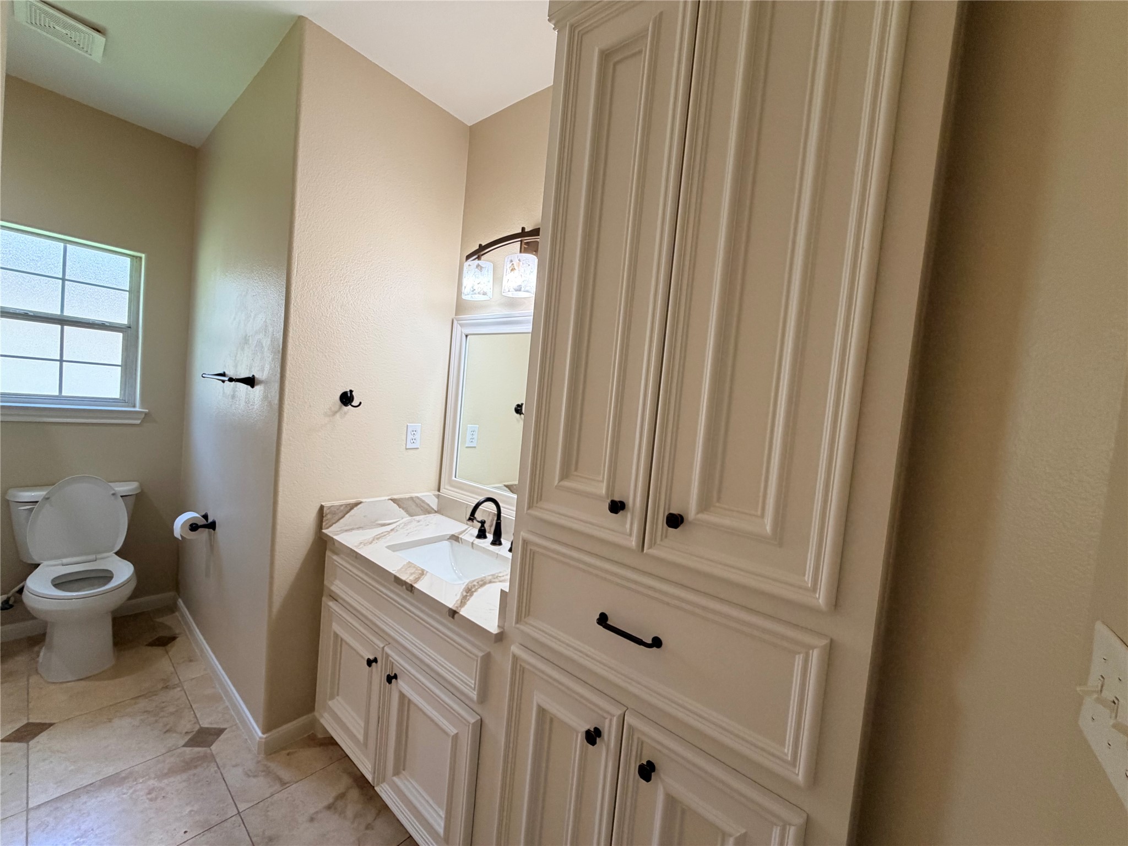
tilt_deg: -2.5
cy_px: 423
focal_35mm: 14
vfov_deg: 85.7
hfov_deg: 102.1
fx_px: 456
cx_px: 564
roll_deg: -6.7
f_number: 2.2
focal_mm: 2.22
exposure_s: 1/120
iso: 200
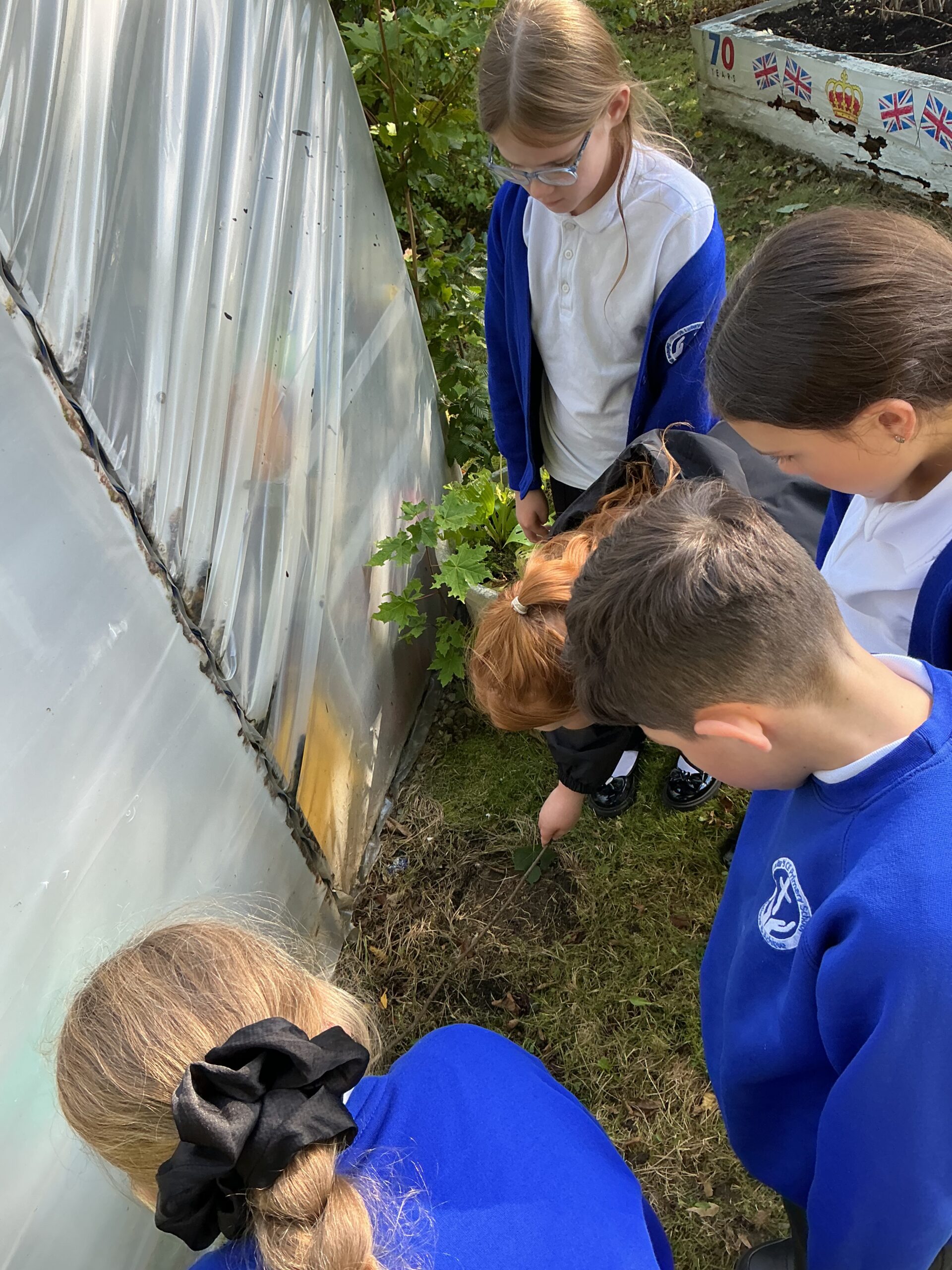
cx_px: 476
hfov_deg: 48.2
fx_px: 1063
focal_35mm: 29
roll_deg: +21.9
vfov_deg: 61.7
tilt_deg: -39.2
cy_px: 635
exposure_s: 1/120
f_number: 1.8
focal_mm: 3
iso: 32
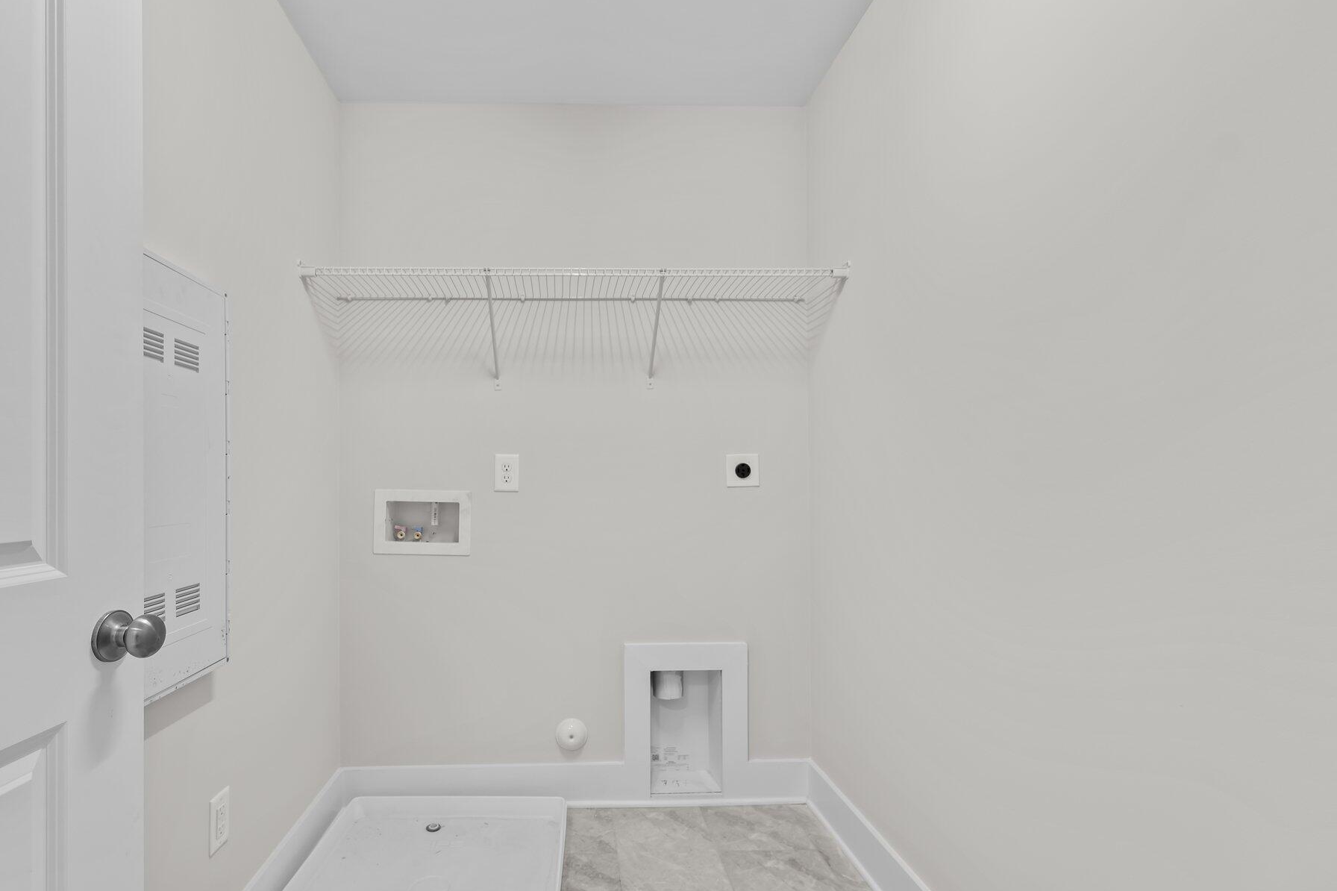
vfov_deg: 73.5
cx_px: 579
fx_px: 594
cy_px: 488
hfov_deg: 96.2
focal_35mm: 16
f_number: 7.1
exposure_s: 1/1.67
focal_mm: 14
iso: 200
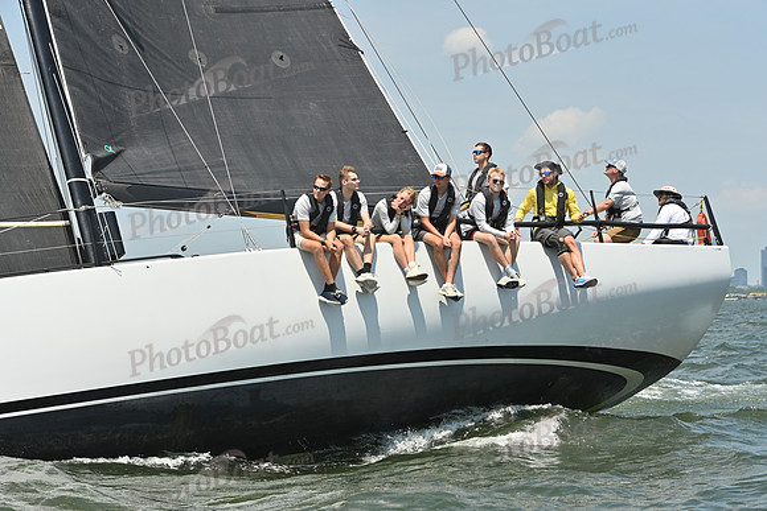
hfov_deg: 21.5
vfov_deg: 14.4
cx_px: 384
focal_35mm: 95
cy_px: 256
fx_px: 2024
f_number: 7.1
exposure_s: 1/1250
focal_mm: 95
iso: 320
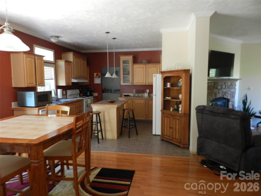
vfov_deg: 58.9
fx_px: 173
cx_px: 130
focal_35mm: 23
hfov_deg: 73.9
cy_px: 98
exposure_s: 1/20
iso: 400
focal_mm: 4
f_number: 3.4
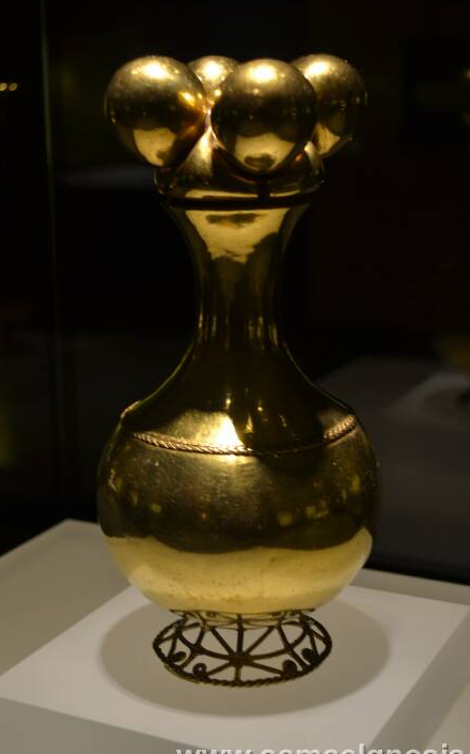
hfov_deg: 22.0
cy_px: 348
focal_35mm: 59
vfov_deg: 34.5
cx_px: 239
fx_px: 1210
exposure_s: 1/15
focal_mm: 34
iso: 100
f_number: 5
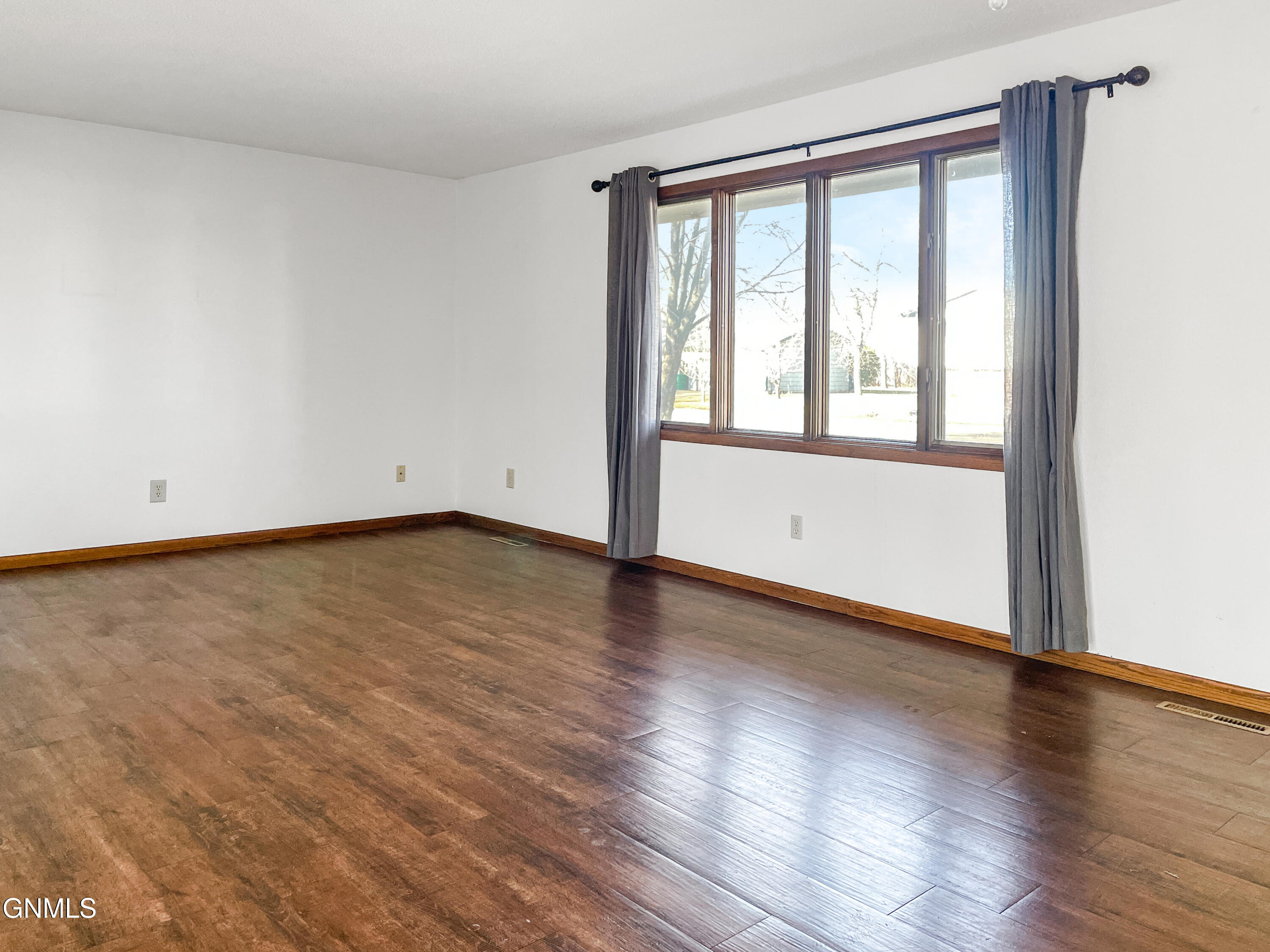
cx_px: 635
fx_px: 954
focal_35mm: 26
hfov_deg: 67.3
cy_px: 476
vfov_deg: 53.1
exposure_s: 1/120
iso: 125
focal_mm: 4.2
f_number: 1.6
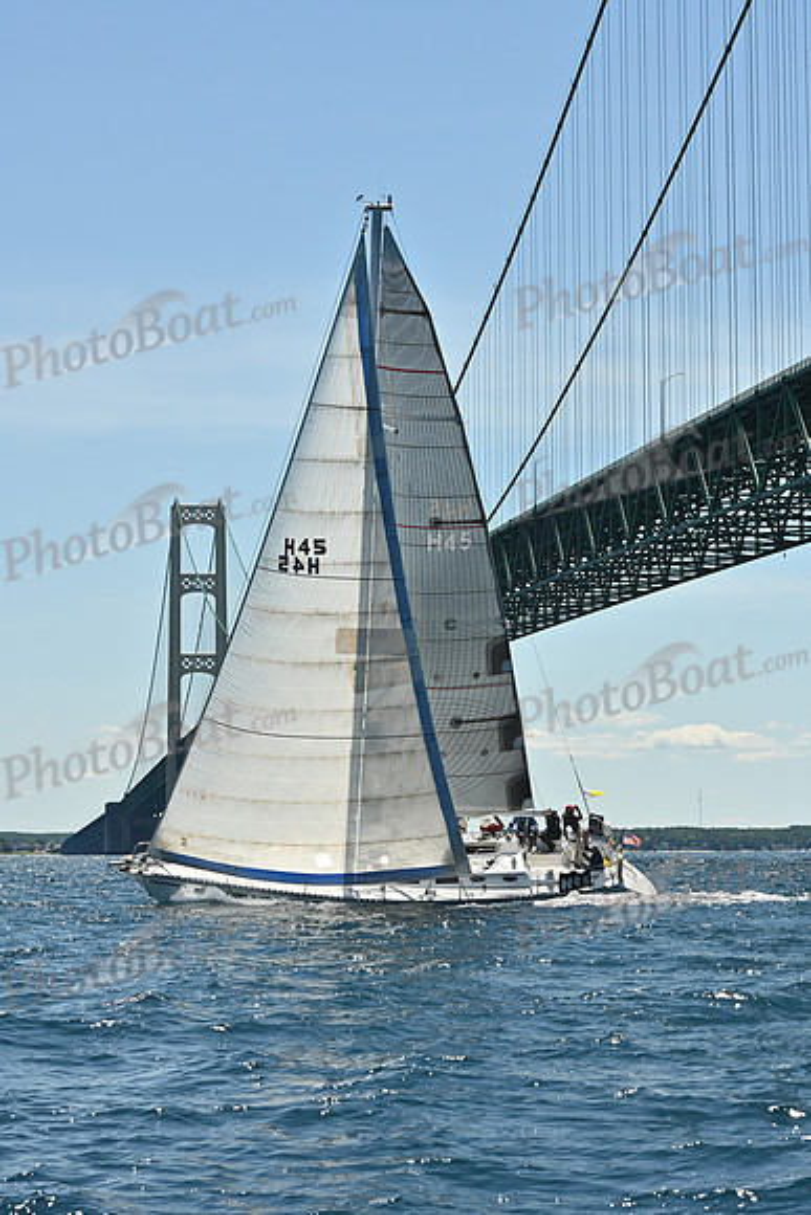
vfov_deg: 22.6
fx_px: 3039
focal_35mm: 90
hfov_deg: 15.2
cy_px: 608
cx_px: 406
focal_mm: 90
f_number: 11
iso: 320
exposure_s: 1/1000
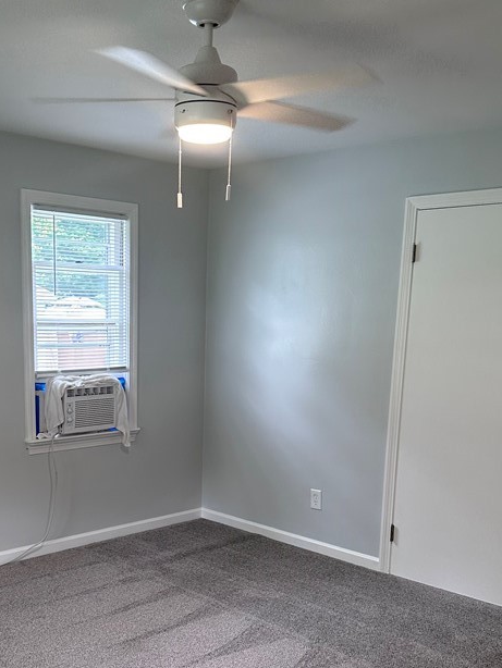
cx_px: 171
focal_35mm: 40
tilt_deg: -9.3
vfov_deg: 46.1
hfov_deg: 35.7
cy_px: 444
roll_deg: -1.3
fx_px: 773
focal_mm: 6.86
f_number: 1.78
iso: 160
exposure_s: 1/120
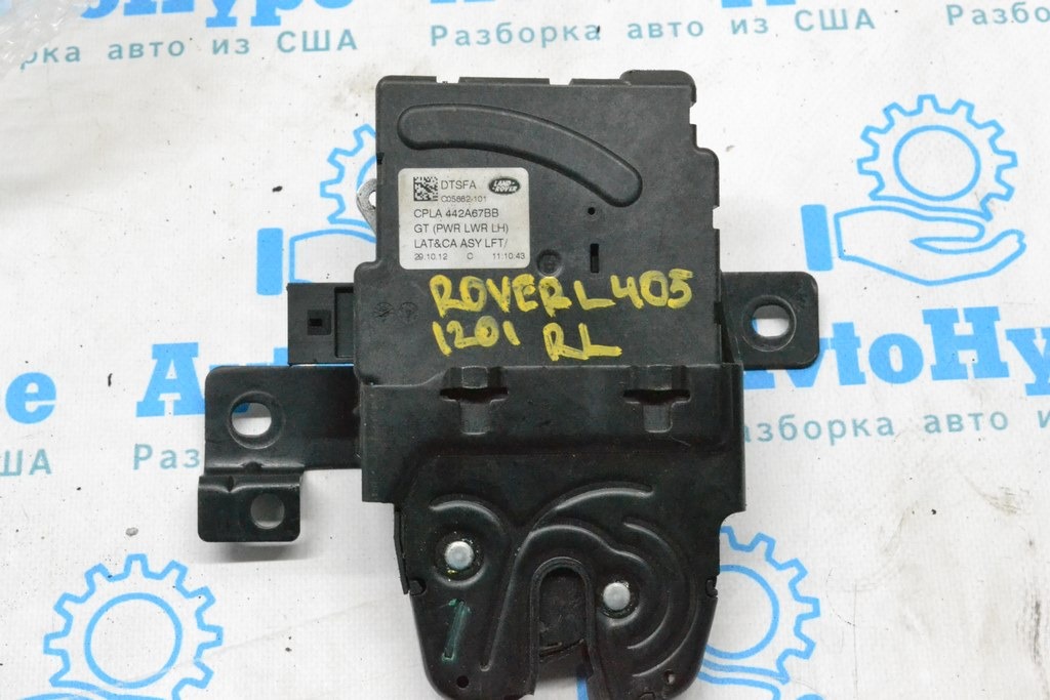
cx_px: 525
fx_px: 1750
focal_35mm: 60
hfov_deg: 33.4
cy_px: 350
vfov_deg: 22.6
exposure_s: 1/160
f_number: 11
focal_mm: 40
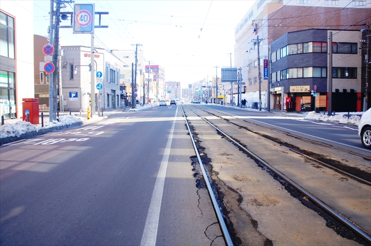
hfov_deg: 67.5
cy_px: 123
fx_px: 278
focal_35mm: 27
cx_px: 186
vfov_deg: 47.8
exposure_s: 1/250
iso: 200
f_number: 5
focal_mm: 18
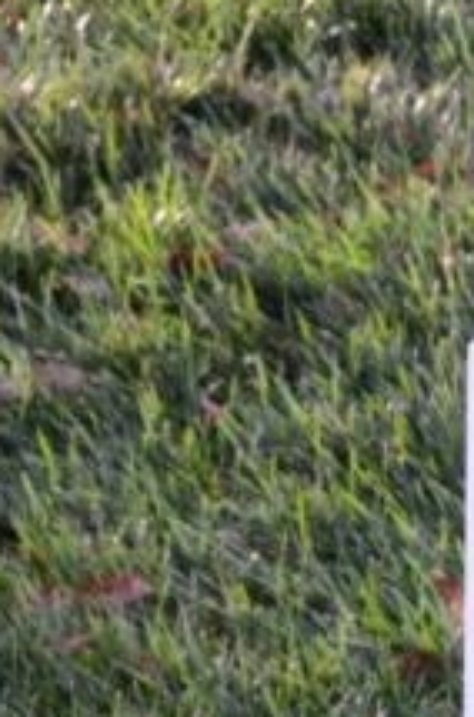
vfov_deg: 7.0
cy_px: 1517
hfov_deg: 4.8
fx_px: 5625
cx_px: 941
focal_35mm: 283
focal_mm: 42
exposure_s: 1/250
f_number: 11
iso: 1600
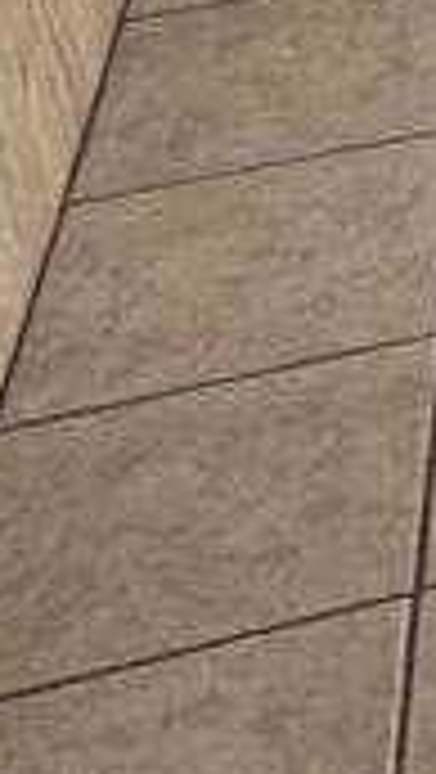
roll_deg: -1.4
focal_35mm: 142
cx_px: 2032
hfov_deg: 6.2
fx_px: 2913
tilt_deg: -17.1
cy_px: -711
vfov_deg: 13.3
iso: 125
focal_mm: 2.22
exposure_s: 1/99
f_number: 2.2
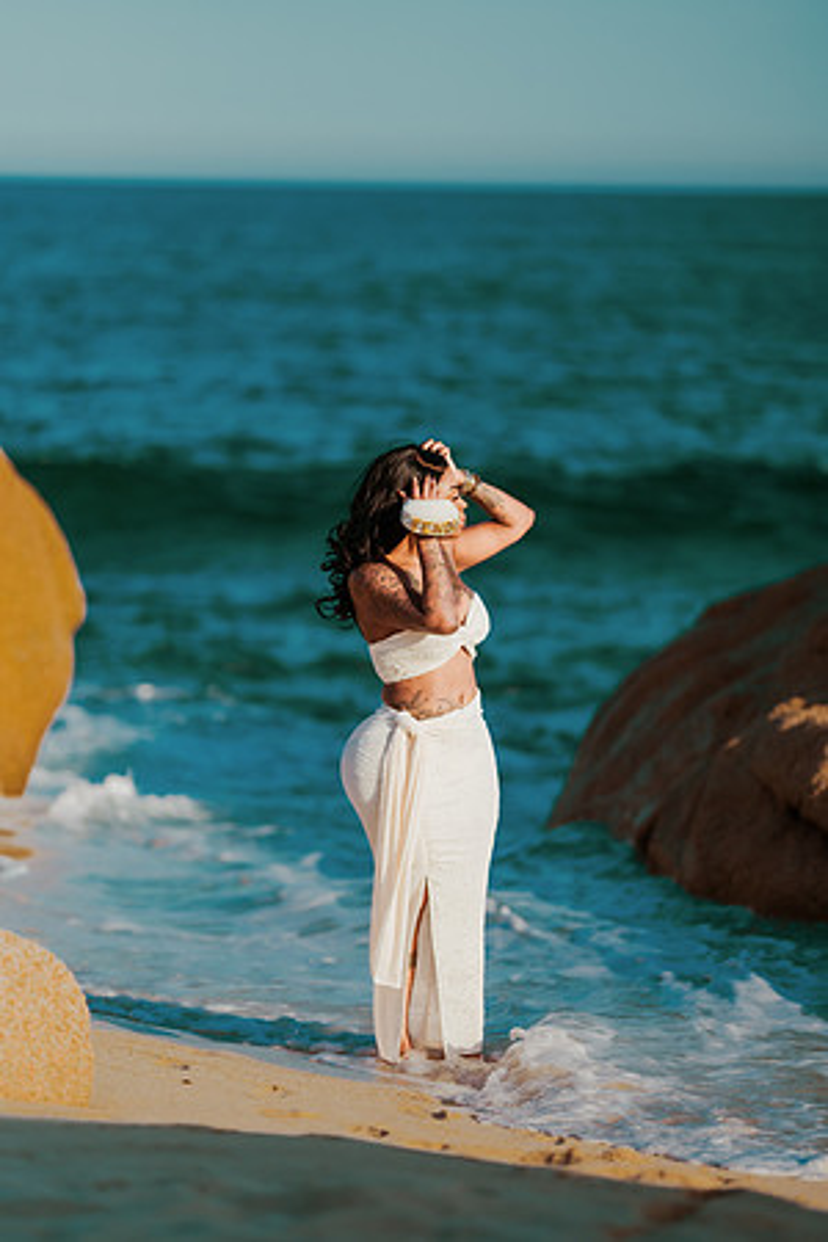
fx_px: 4657
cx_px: 414
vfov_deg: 15.2
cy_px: 621
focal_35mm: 135
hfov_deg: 10.2
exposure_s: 1/8000
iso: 100
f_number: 1.8
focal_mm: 135
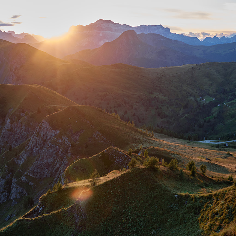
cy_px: 104
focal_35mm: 55
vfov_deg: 31.1
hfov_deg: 30.7
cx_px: 70
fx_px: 424
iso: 125
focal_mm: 23
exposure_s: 1/110
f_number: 2.8
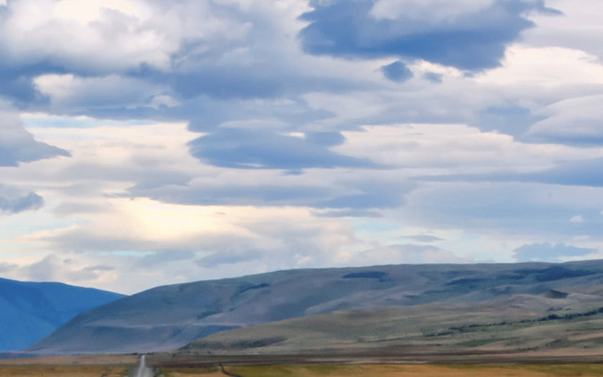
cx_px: 282
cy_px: 450
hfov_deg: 14.7
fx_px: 2333
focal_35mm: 142
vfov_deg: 9.1
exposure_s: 1/160
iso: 800
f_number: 25
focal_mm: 38
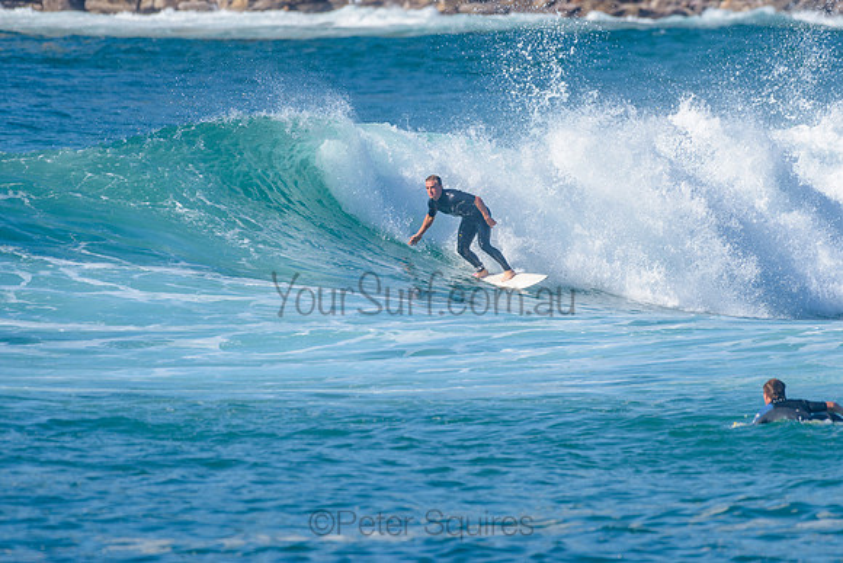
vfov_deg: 2.2
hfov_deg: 3.4
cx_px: 475
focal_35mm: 613
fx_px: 14352
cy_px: 244
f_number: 5.6
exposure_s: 1/2000
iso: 280
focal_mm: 500
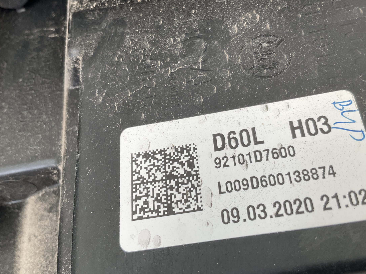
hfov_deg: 53.9
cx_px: 199
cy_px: 129
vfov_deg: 41.8
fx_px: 359
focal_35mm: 34
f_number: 1.8
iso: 16
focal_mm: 3
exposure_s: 1/186
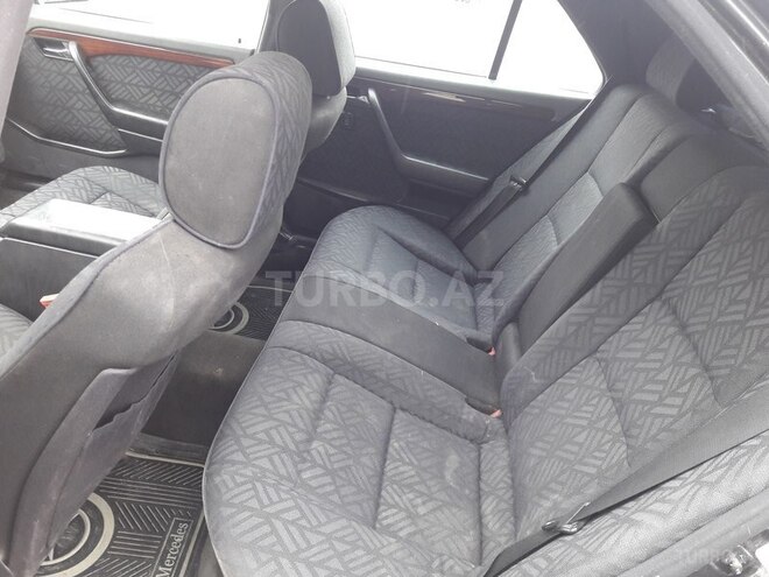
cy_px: 288
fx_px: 622
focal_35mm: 28
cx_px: 384
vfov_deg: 49.7
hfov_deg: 63.4
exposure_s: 1/33
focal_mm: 3.7
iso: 100
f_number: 1.9
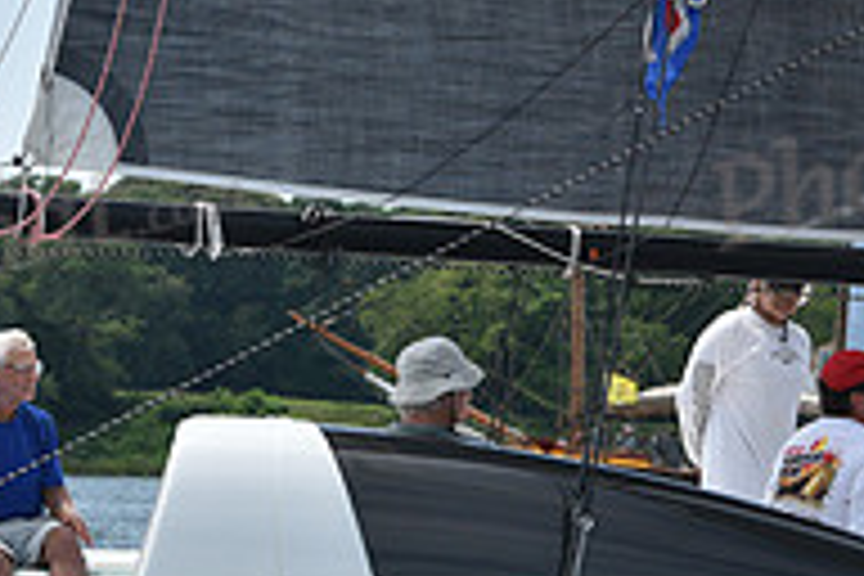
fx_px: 5088
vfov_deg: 6.5
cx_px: 482
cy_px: 430
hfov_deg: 9.7
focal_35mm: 212
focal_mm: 70
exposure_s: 1/3200
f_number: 4.5
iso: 320
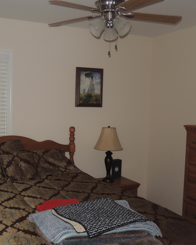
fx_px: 297
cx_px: 55
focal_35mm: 41
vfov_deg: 44.8
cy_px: 122
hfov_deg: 35.8
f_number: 2.1
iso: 200
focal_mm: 5.5
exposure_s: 1/30
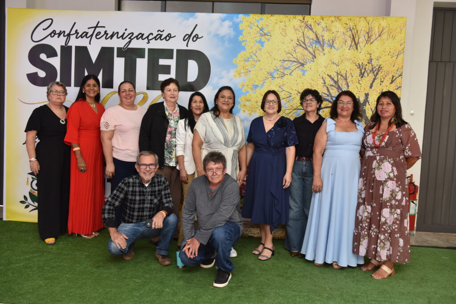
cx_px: 228
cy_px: 152
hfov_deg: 58.7
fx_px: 405
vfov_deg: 41.1
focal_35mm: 32
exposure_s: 1/125
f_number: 3.2
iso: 1250
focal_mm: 32
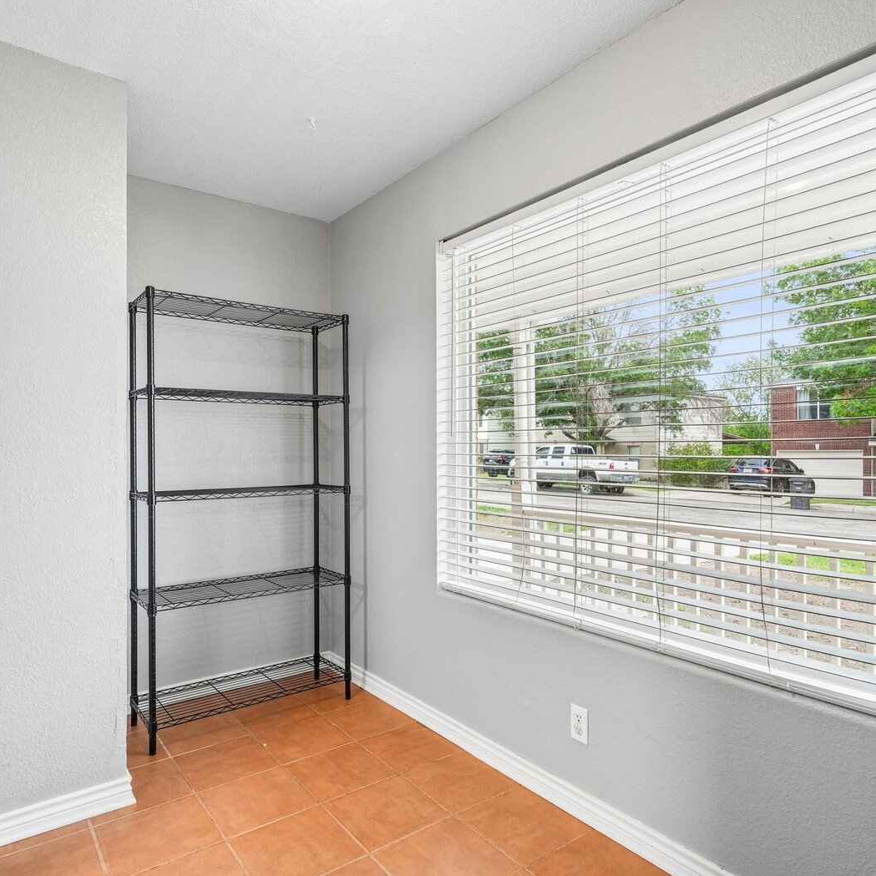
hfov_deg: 72.1
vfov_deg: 72.1
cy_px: 447
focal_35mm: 21
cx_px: 433
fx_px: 601
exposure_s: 1/15
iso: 400
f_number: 8
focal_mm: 16
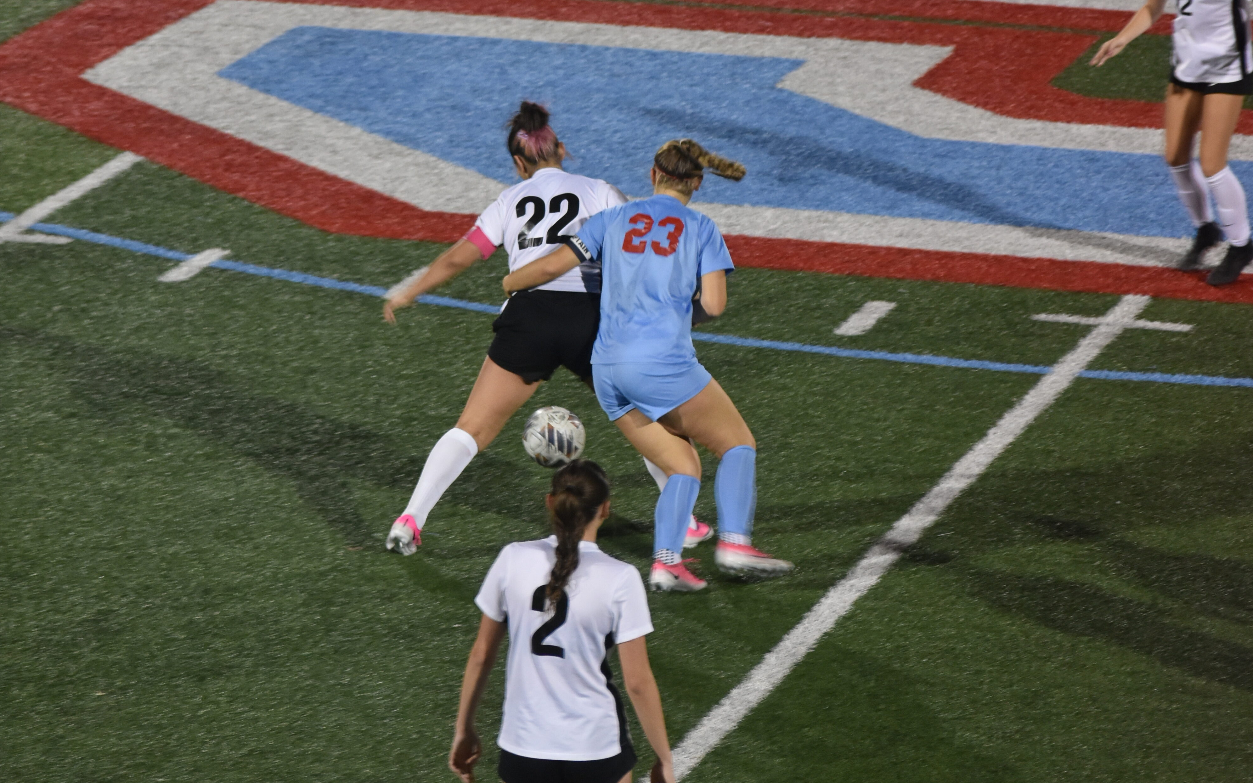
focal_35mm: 235
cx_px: 627
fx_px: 8025
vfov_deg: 5.6
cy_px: 223
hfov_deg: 8.9
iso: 1000
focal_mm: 102
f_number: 4.8
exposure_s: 1/100
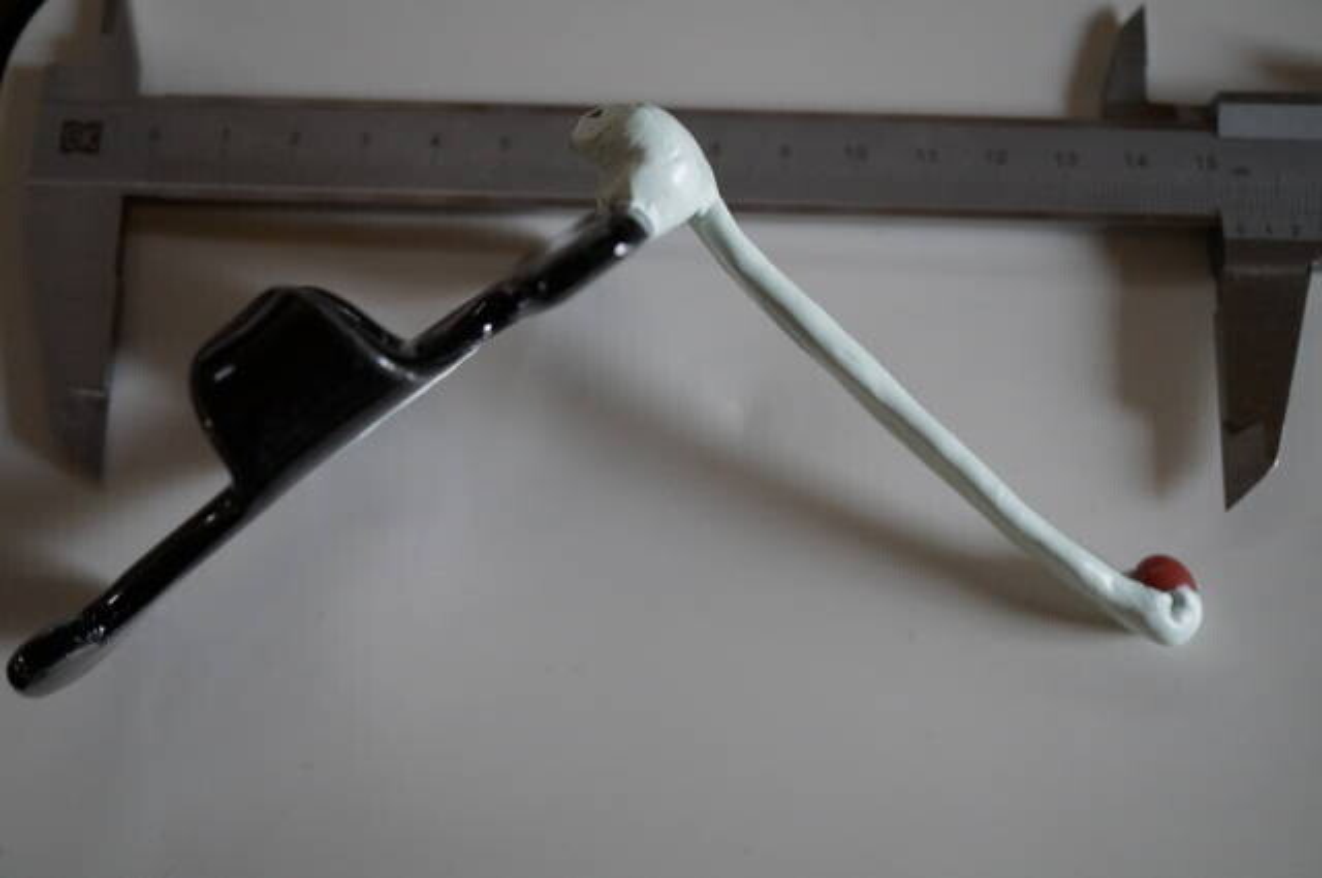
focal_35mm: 45
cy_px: 439
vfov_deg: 29.8
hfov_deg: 43.7
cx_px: 661
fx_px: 1650
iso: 1250
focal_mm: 30
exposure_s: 1/160
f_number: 4
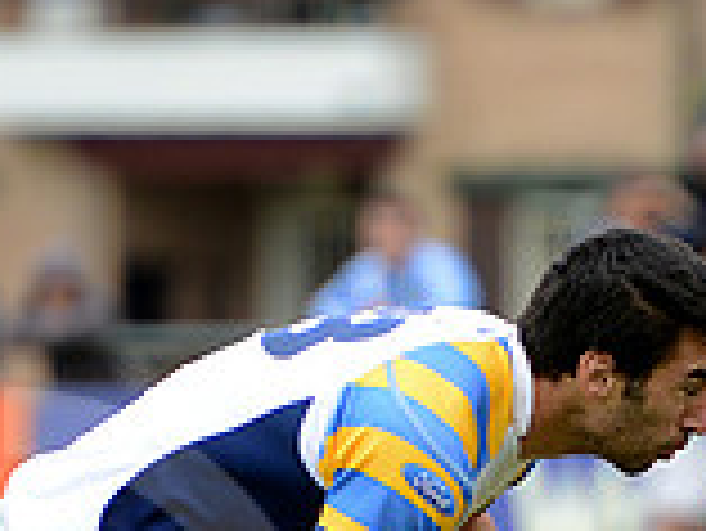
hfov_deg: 2.1
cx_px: 773
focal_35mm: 961
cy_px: 722
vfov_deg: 1.5
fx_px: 19615
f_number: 4
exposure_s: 1/800
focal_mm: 270
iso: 320
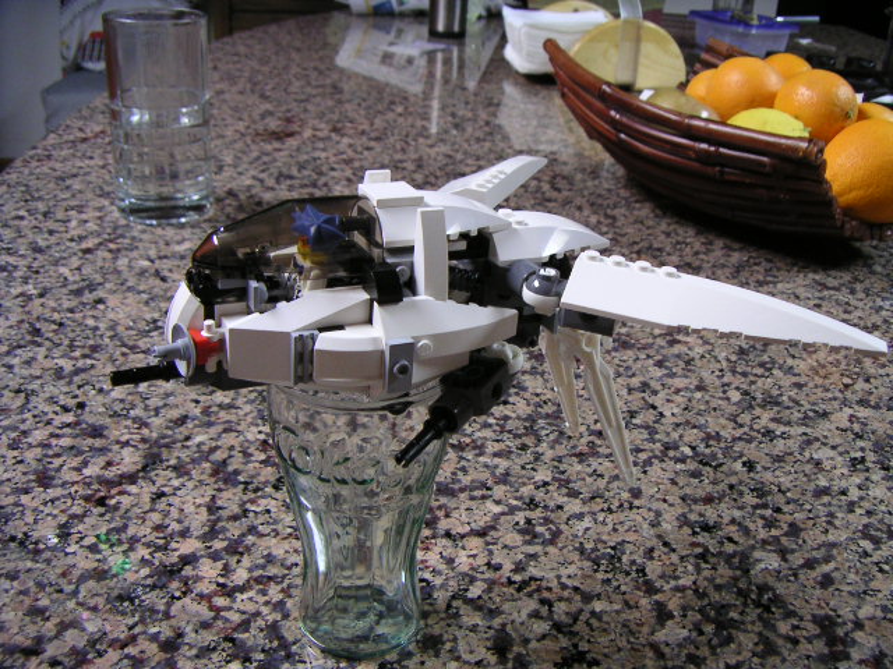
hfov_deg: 50.1
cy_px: 334
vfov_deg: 38.7
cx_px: 446
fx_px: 955
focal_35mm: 37
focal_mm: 4.8
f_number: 2.8
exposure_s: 1/4
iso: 100
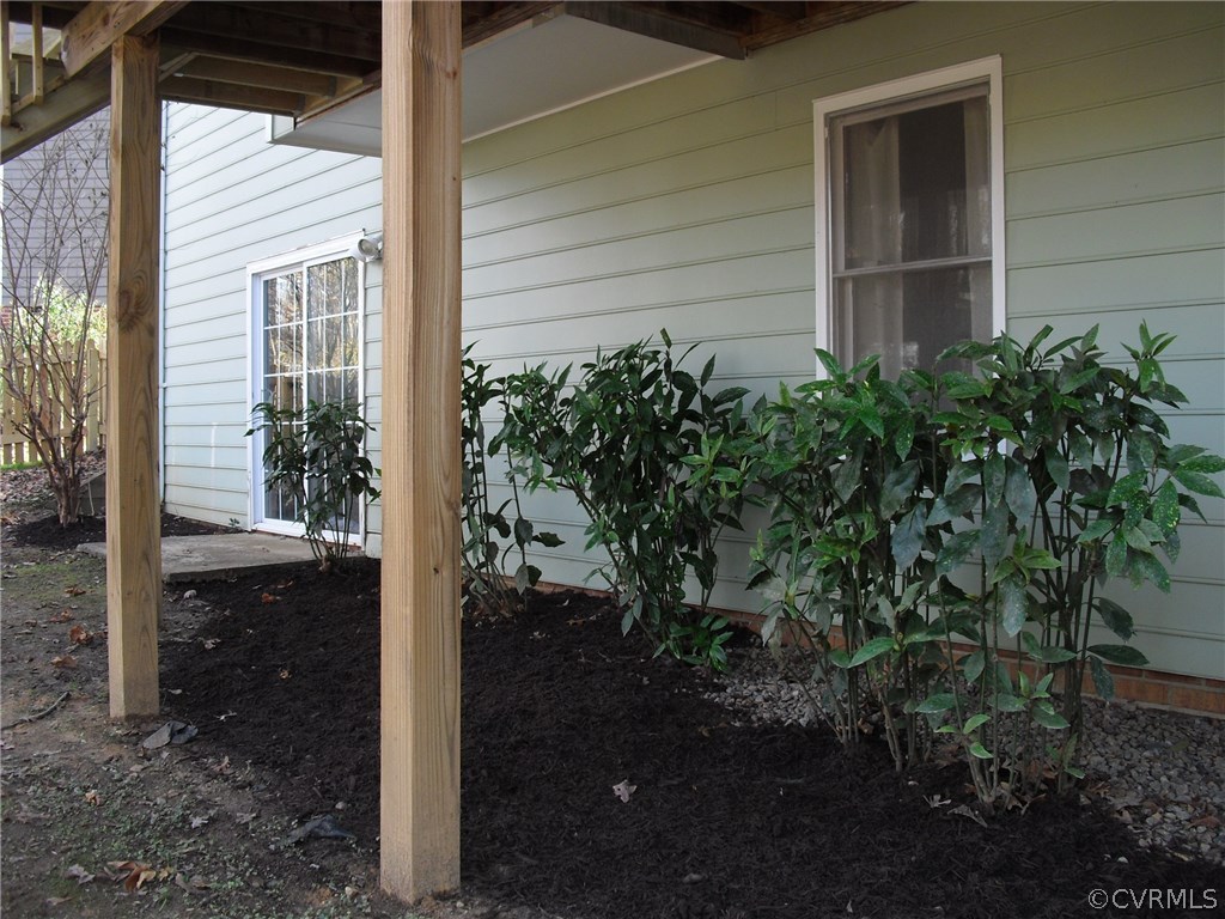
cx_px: 612
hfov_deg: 51.4
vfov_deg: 39.7
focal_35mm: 36
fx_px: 1274
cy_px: 460
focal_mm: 6.3
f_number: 3.1
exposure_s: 1/60
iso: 100
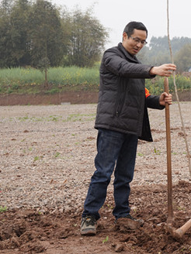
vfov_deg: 24.7
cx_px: 188
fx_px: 581
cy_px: 128
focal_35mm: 79
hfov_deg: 18.2
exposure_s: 1/100
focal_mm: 36
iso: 100
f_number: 9
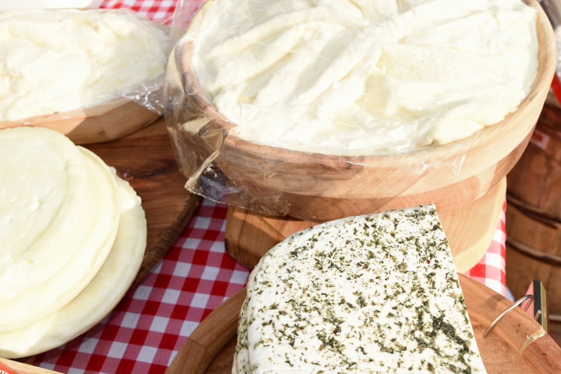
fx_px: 701
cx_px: 280
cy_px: 187
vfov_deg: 29.9
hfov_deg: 43.6
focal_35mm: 45
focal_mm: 30
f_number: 8
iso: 100
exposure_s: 1/200
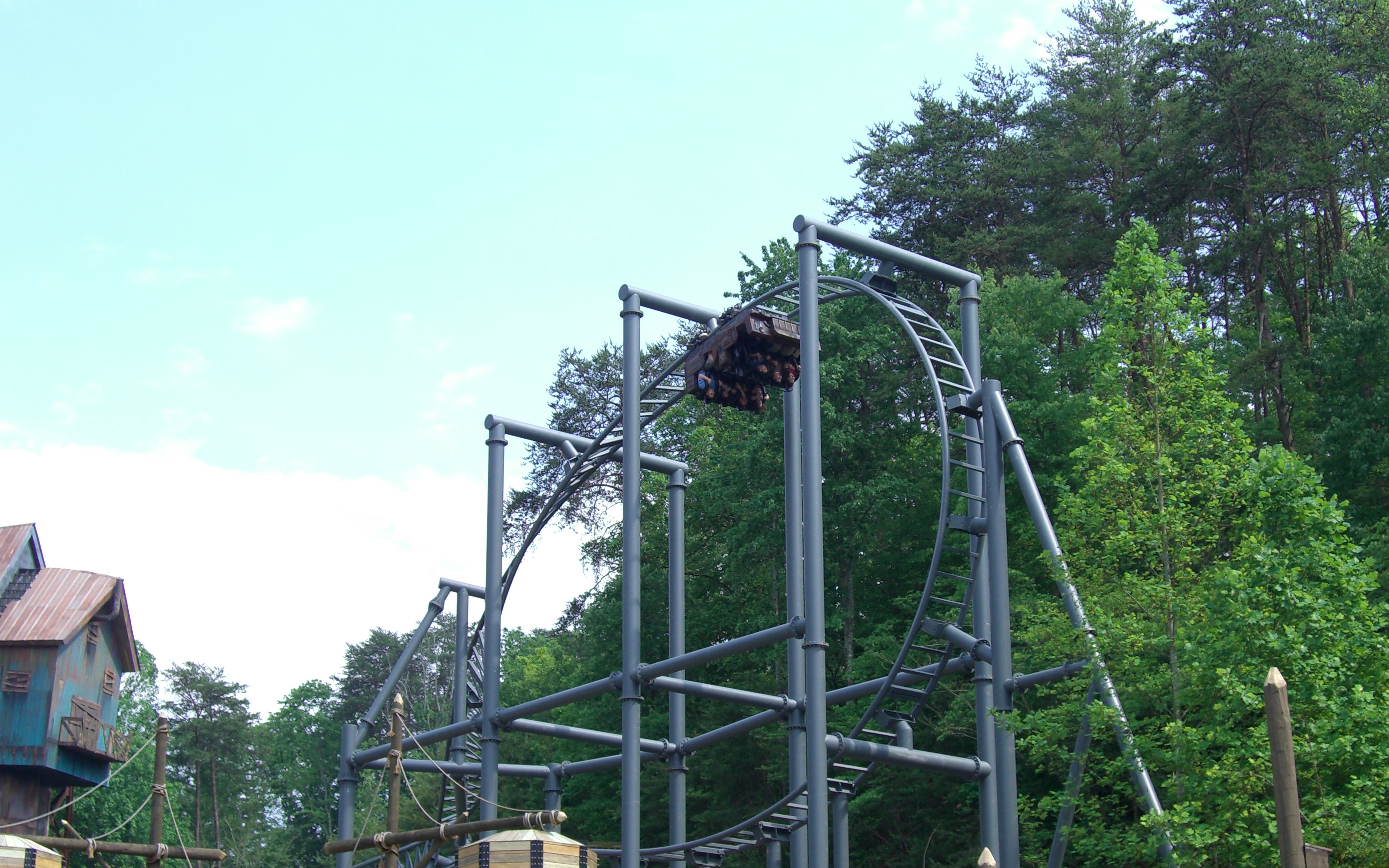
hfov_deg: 30.2
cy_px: 491
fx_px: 2574
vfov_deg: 19.1
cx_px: 746
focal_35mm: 68
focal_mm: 11.5
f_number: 3.4
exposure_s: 1/400
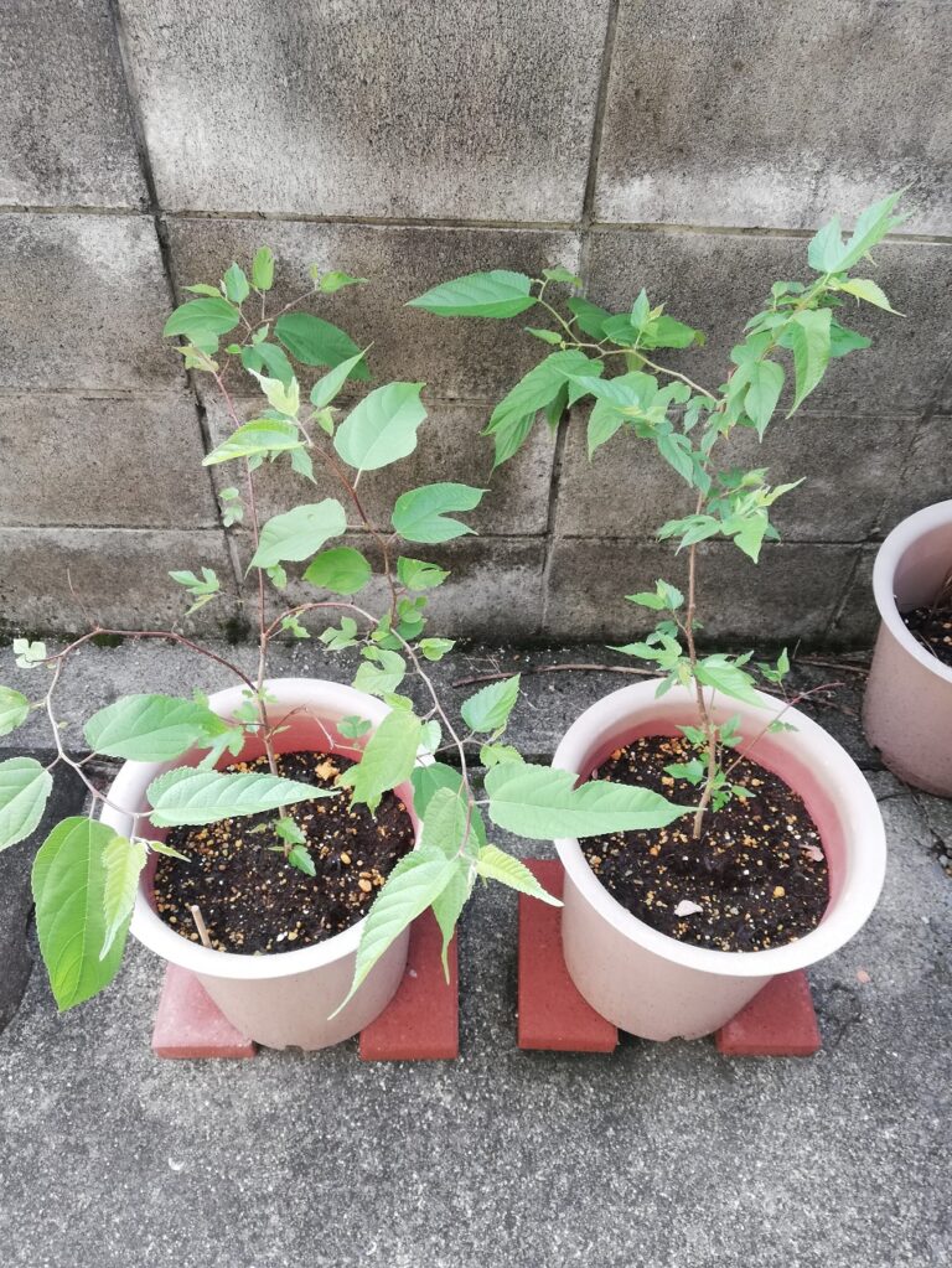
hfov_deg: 53.1
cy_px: 634
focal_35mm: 26
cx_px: 476
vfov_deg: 67.3
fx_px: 953
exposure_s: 1/60
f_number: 2.2
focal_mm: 3.81
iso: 50
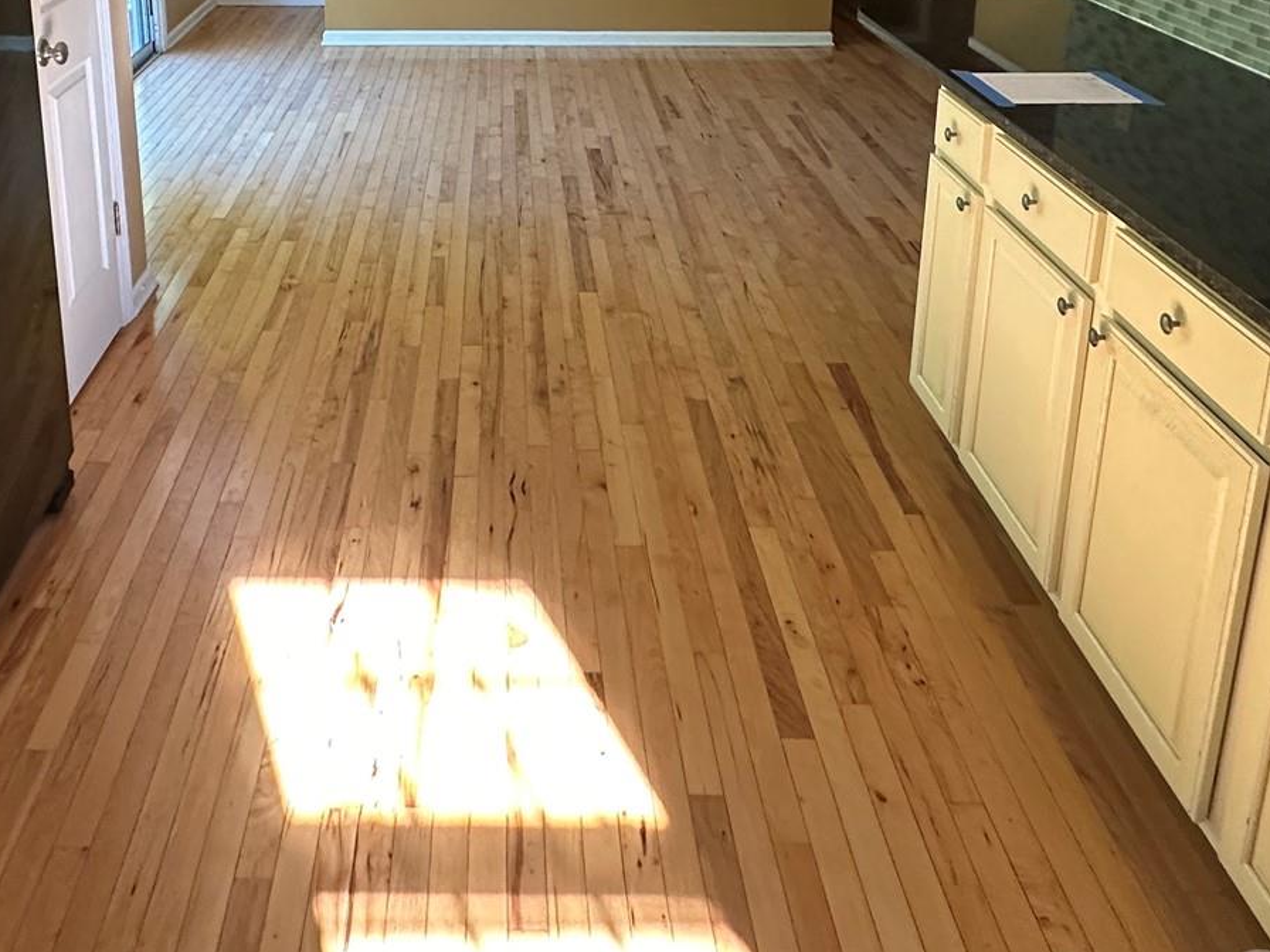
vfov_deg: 39.7
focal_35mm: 32
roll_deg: -0.1
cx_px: 462
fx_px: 1174
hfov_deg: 56.0
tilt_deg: -10.6
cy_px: 35
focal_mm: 2.22
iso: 320
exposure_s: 1/94
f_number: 2.2
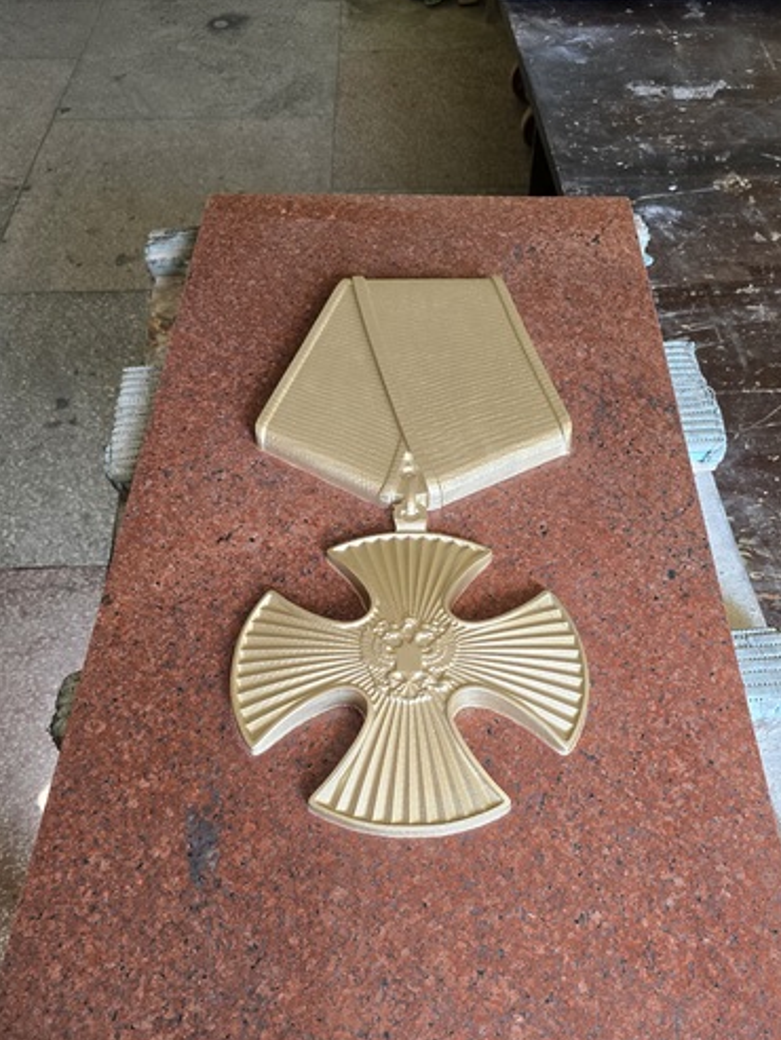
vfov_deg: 63.0
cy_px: 608
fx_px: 842
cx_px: 399
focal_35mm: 28
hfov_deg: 49.8
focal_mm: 6.3
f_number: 1.7
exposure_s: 1/180
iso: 160
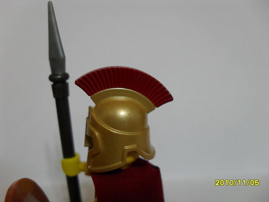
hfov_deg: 52.6
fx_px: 272
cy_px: 101
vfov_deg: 40.7
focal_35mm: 35
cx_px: 134
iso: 200
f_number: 2.8
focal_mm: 6.2
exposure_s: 1/20
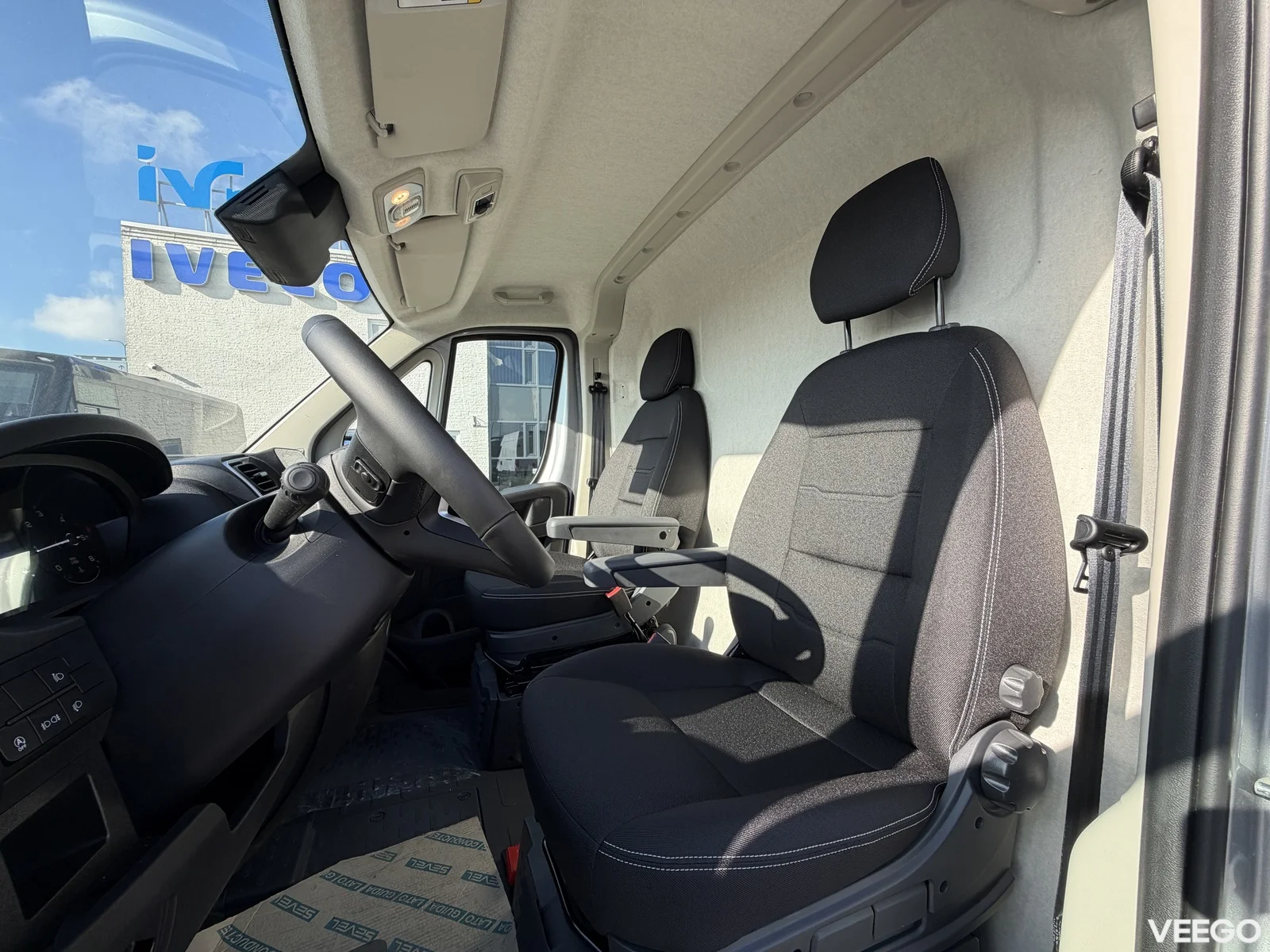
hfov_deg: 102.1
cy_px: 476
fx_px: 514
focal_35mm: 14
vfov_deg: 85.7
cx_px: 635
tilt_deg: -2.7
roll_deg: +0.2
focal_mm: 2.22
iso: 50
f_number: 2.2
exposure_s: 1/413
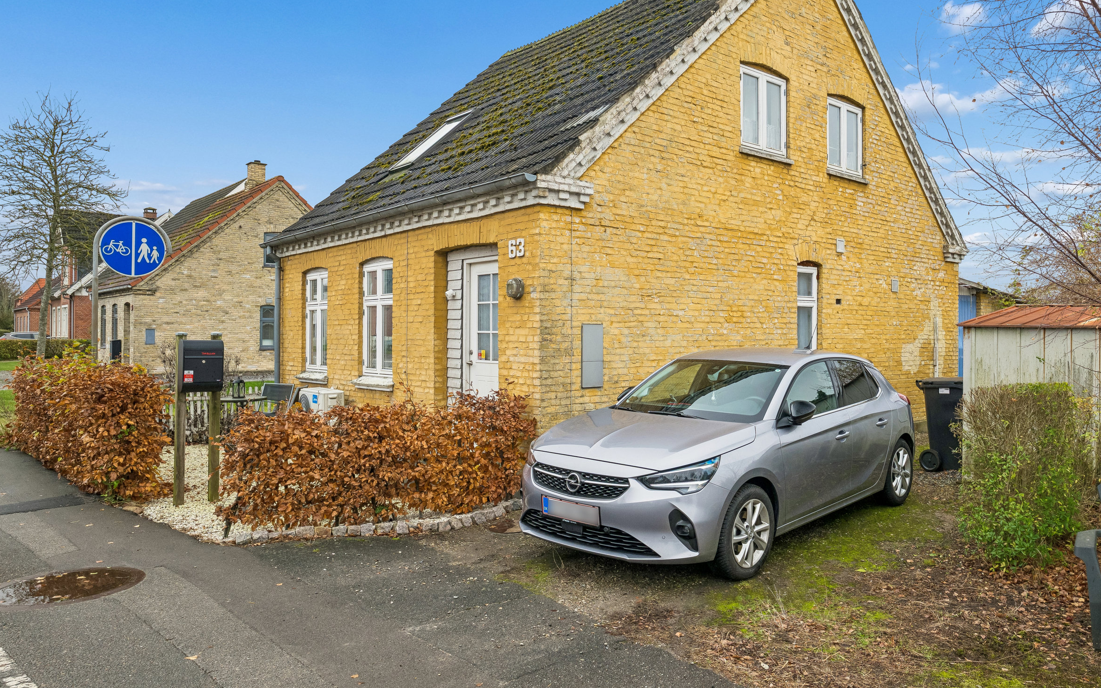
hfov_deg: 69.5
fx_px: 780
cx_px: 678
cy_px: 321
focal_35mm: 26
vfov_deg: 47.6
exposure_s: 1/30
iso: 400
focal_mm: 20
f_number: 6.3
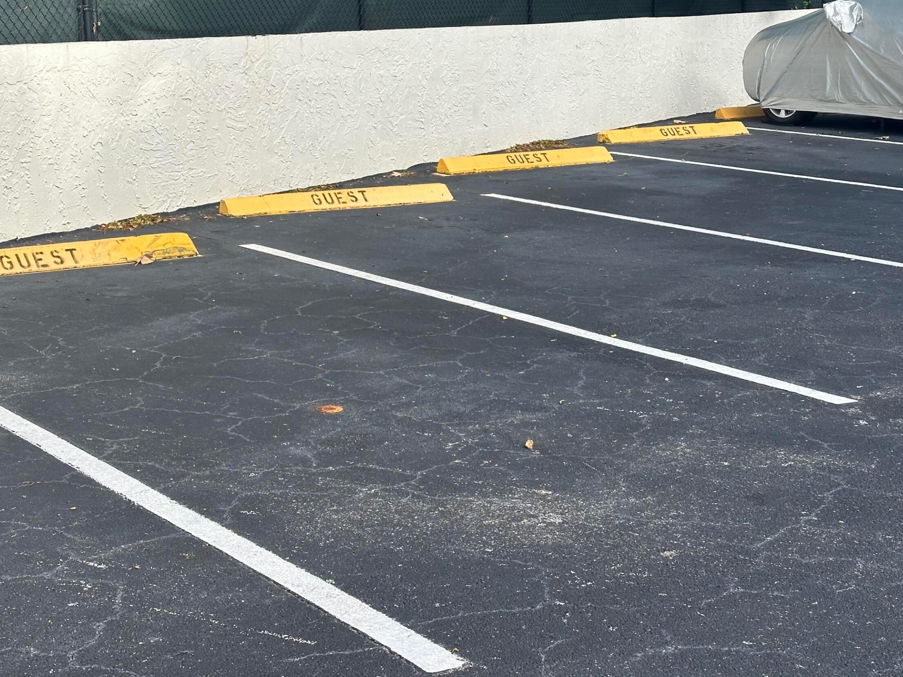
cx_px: 400
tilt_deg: -7.5
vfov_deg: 22.5
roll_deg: +0.8
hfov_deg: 29.8
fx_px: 1696
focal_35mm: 65
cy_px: 258
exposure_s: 1/1030
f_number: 1.78
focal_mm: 6.86
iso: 64
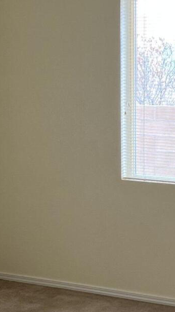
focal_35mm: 92
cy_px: 246
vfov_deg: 22.9
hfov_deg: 13.0
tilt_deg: -12.9
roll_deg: -0.1
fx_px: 760
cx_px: 172
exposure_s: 1/113
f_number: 1.5
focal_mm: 5.7
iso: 125
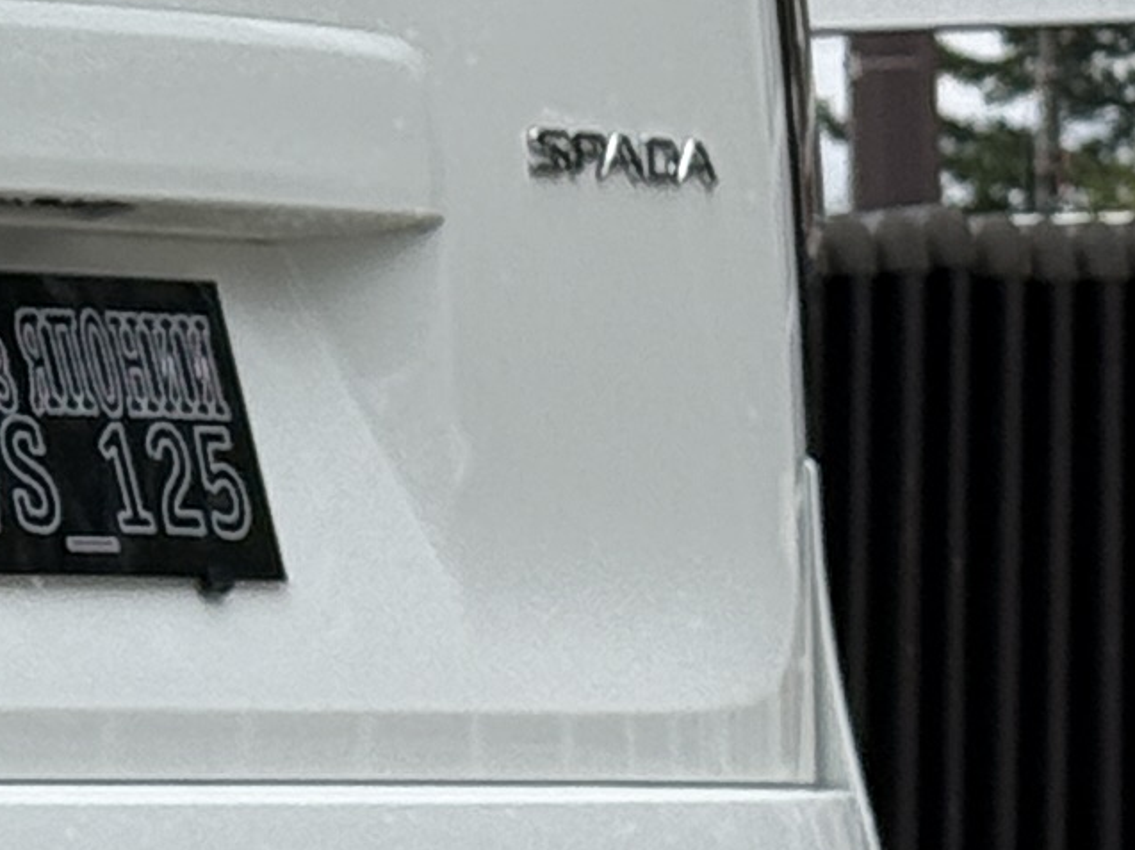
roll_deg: +1.3
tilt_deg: +2.3
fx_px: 9962
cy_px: 401
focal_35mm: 304
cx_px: -2074
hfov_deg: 6.1
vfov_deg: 4.9
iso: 64
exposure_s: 1/4098
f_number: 1.78
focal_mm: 6.76
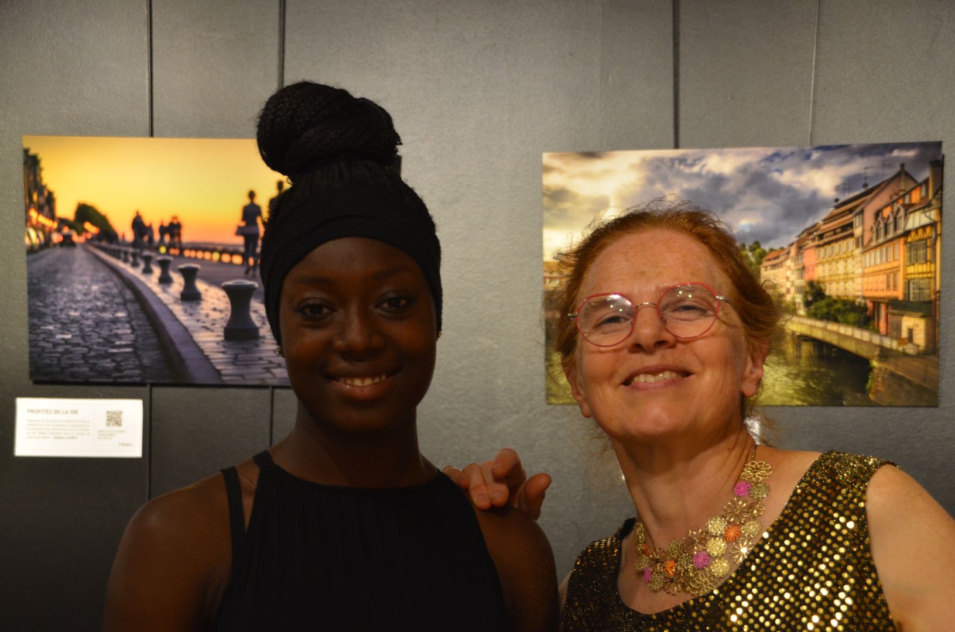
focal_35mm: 75
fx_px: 1985
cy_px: 316
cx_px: 478
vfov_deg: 18.1
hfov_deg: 27.0
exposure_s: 1/30
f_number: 4.8
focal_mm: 50
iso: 800
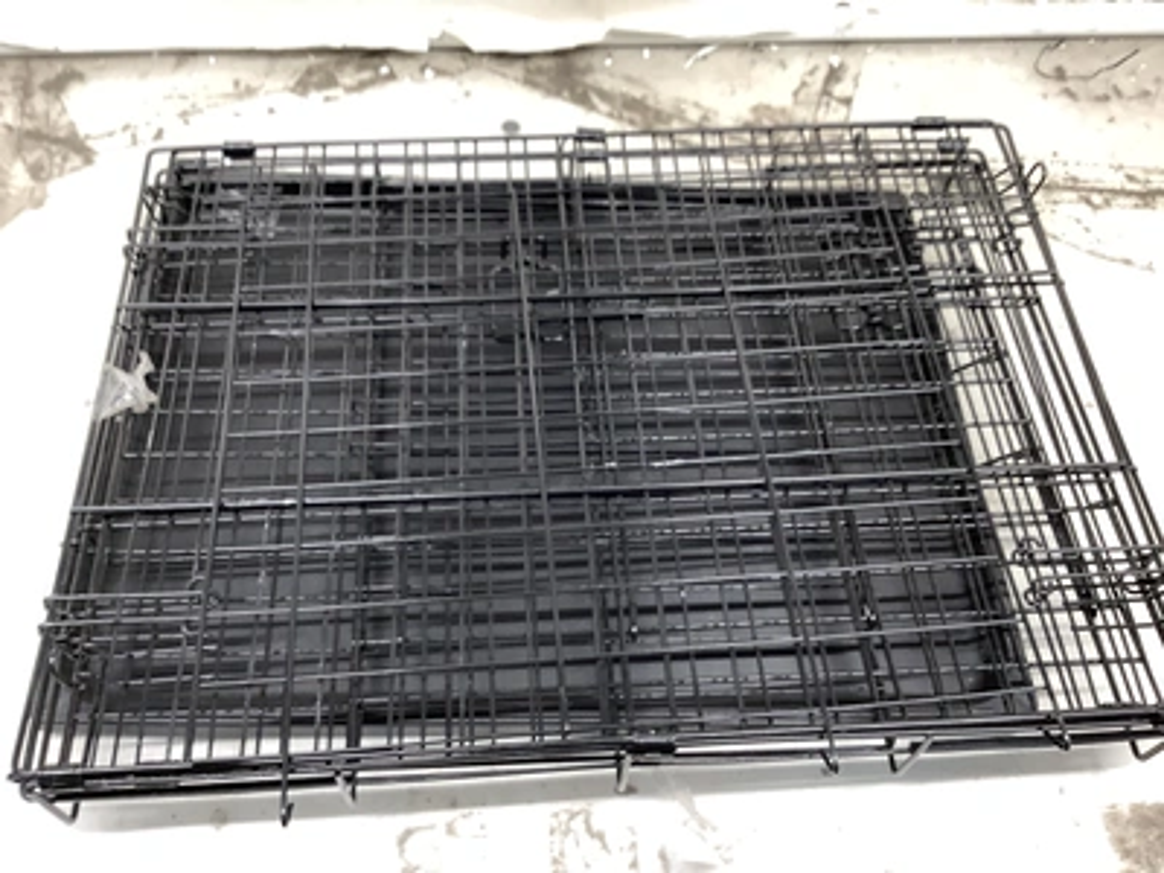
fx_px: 1042
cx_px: 582
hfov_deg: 58.4
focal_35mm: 31
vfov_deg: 45.4
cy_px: 436
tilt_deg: -53.2
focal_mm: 3.3
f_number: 2.4
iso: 125
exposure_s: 1/60
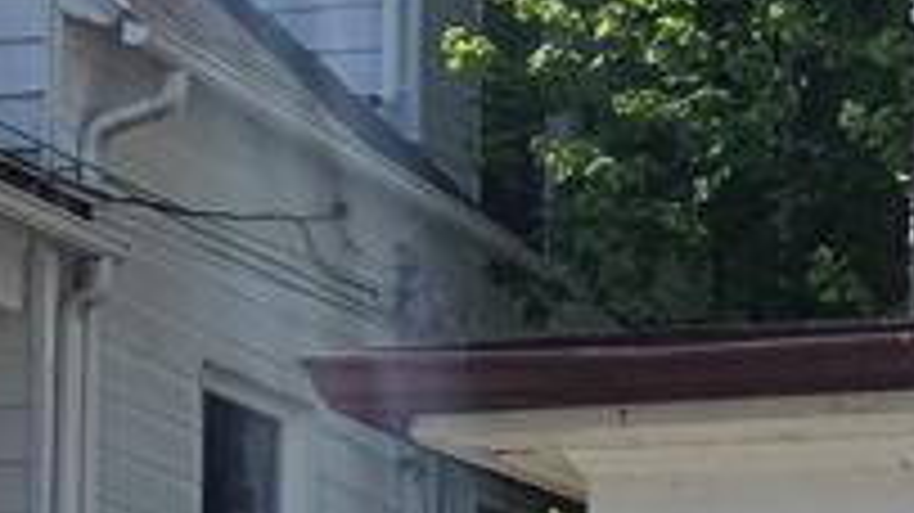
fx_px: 3222
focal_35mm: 133
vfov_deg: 8.1
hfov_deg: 14.5
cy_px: 1400
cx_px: 1558
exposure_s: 1/6150
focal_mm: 6.3
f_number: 1.7
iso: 80
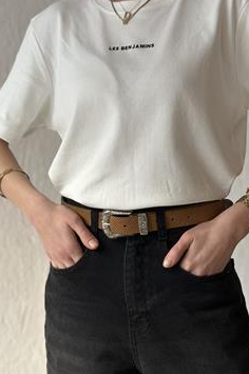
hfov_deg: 22.5
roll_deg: -0.9
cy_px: 161
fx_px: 624
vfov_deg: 33.4
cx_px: 154
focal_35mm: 60
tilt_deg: +0.1
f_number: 1.78
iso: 125
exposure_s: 1/66
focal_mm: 6.86
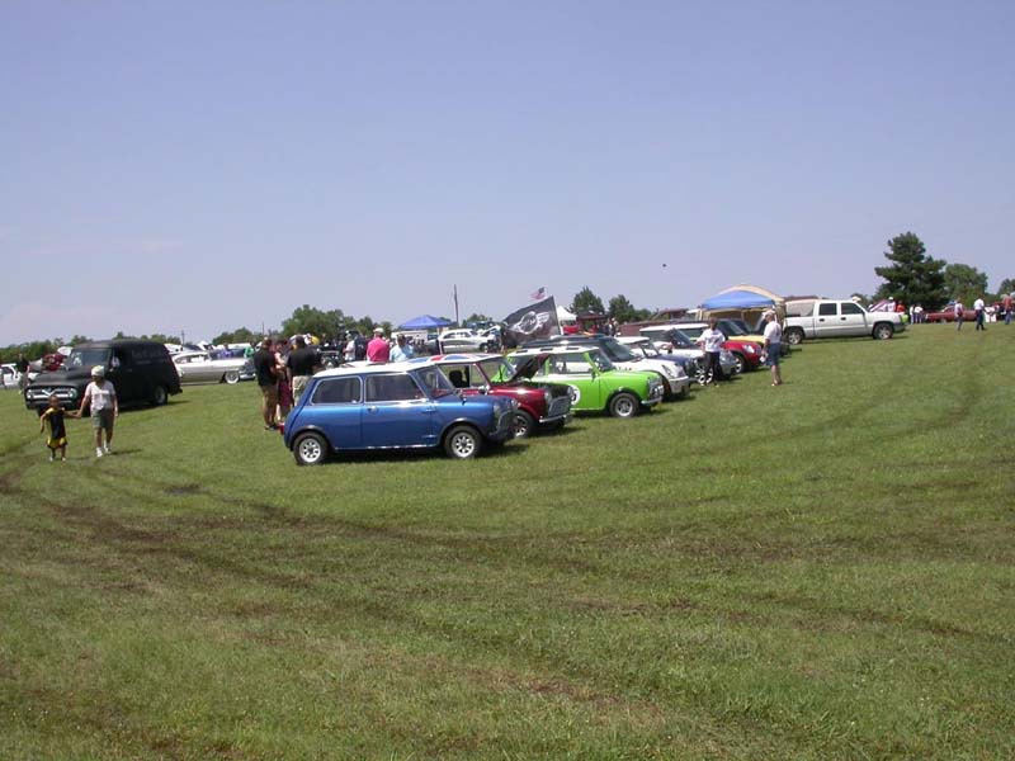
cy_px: 380
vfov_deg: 37.7
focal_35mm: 38
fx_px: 1114
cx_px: 508
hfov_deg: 49.0
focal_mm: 7.85
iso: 100
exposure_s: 1/358
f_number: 7.5
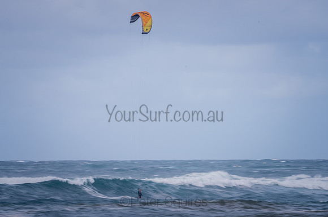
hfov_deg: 5.3
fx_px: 3575
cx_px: 146
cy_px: 114
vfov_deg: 3.5
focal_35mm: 393
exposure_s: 1/20
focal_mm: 320
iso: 31
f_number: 14
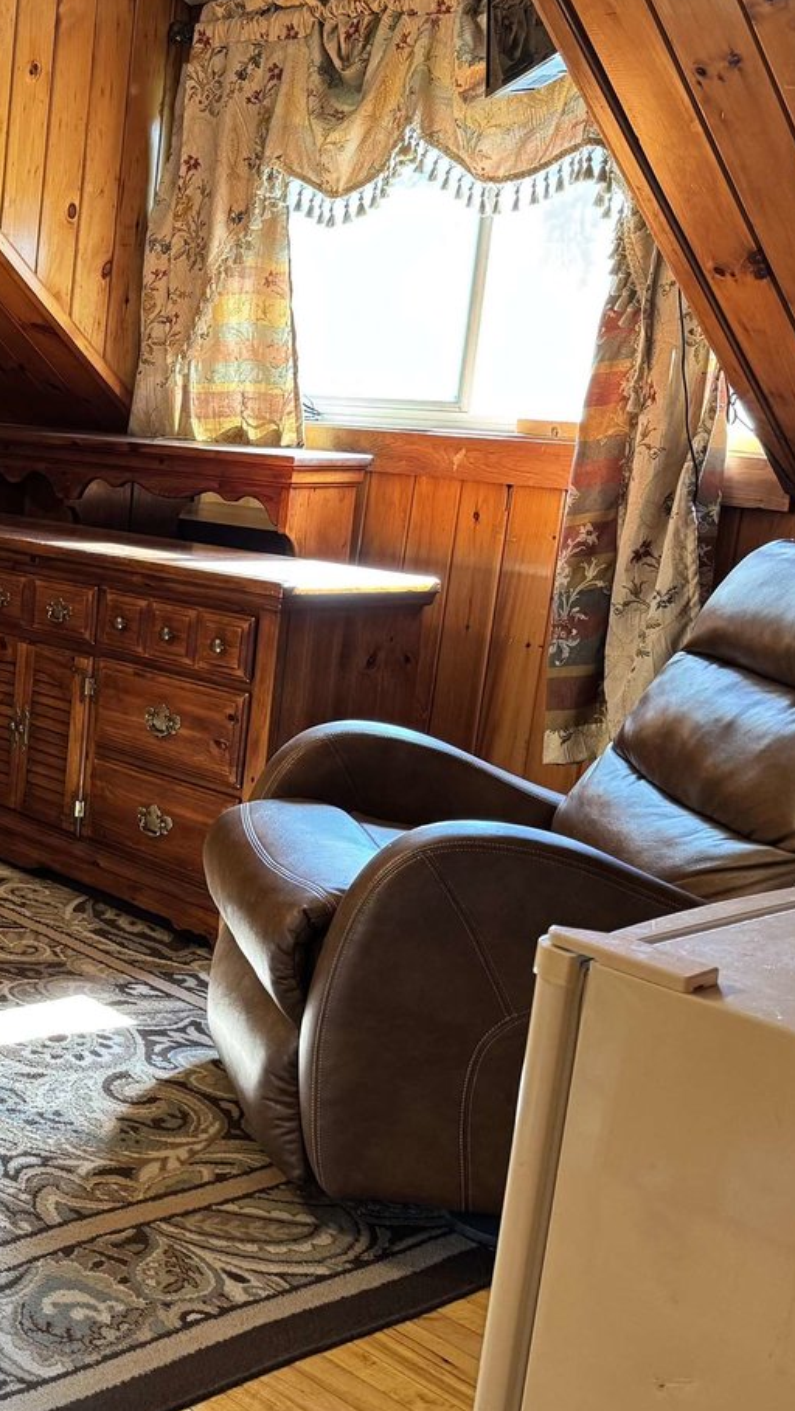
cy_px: 669
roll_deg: -3.5
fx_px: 1722
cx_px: -129
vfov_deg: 44.6
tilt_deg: -9.9
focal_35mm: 46
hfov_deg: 23.9
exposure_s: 1/60
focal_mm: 6.76
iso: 250
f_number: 1.78
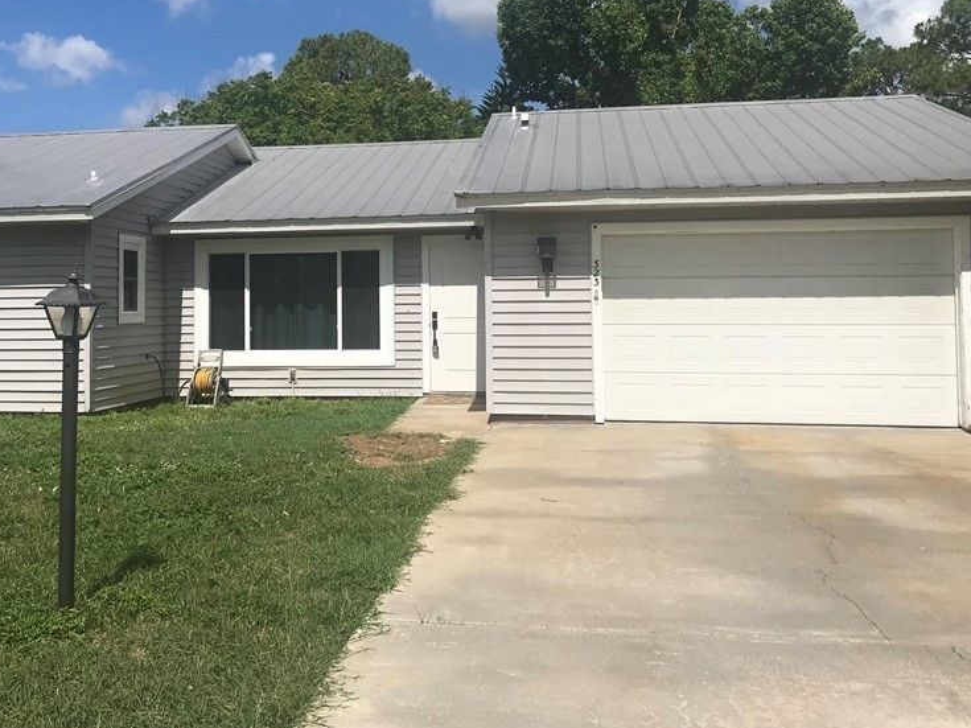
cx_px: 359
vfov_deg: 36.5
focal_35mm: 39
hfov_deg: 47.4
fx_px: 1094
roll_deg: +0.9
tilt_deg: +1.8
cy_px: 262
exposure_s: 1/5051
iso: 20
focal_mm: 3.99
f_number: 1.8
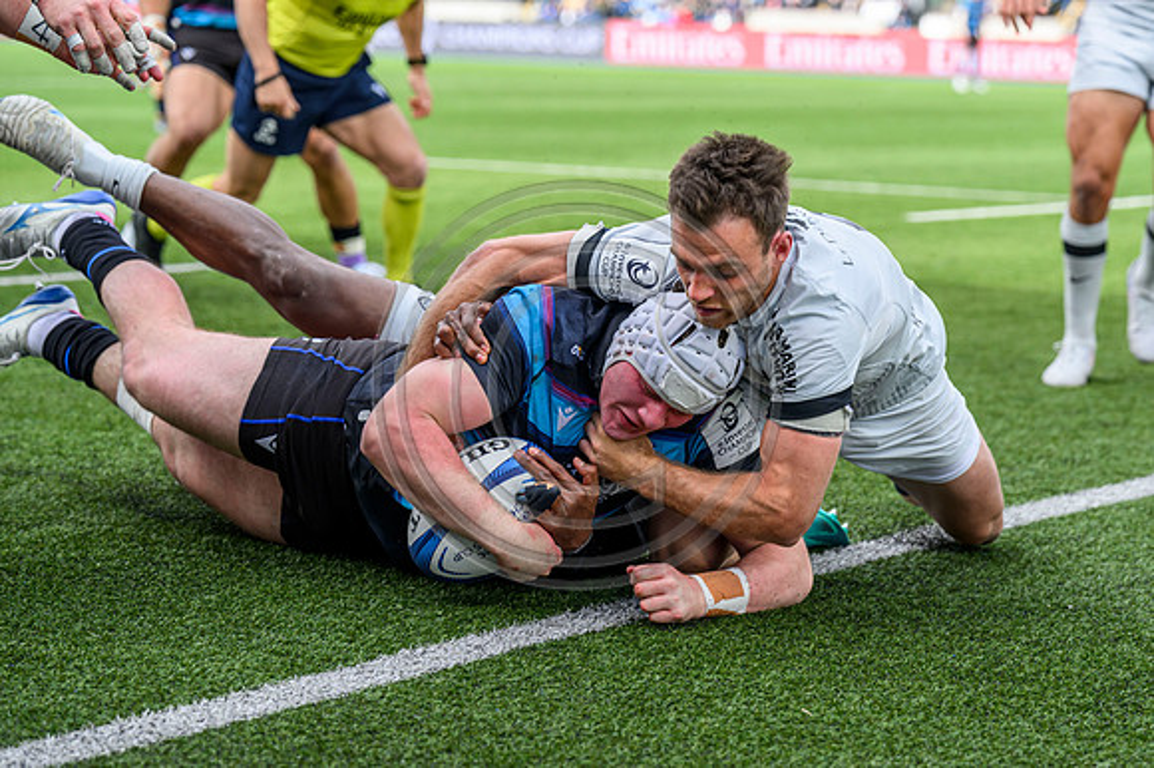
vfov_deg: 11.7
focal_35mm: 117
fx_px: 3753
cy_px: 442
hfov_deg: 17.5
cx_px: 662
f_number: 4
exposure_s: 1/1250
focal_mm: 102
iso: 500
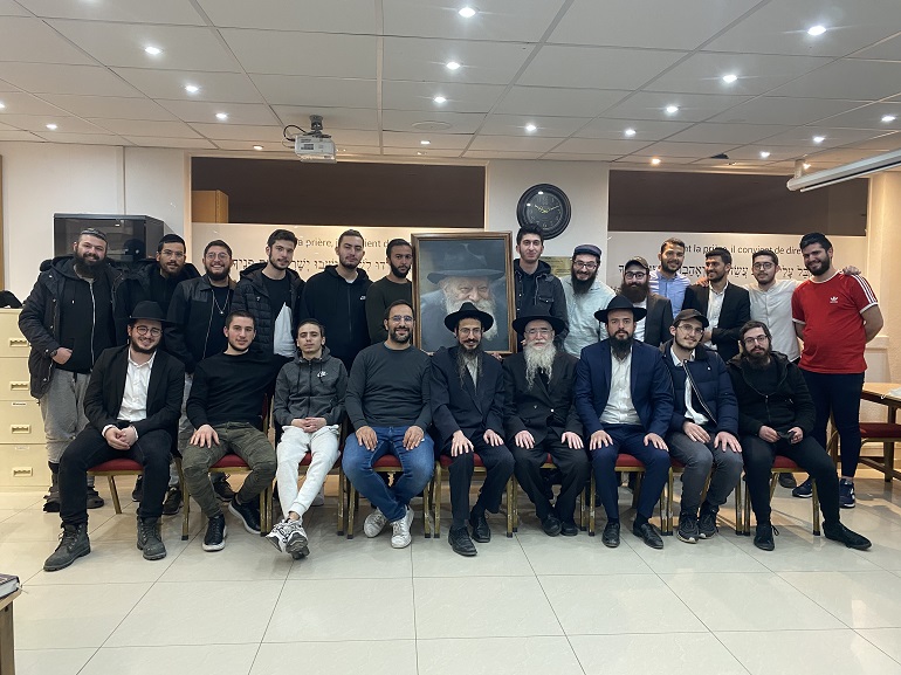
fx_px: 677
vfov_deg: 53.0
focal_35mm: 26
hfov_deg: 67.3
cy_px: 338
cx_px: 450
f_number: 1.8
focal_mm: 4.25
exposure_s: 1/50
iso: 250
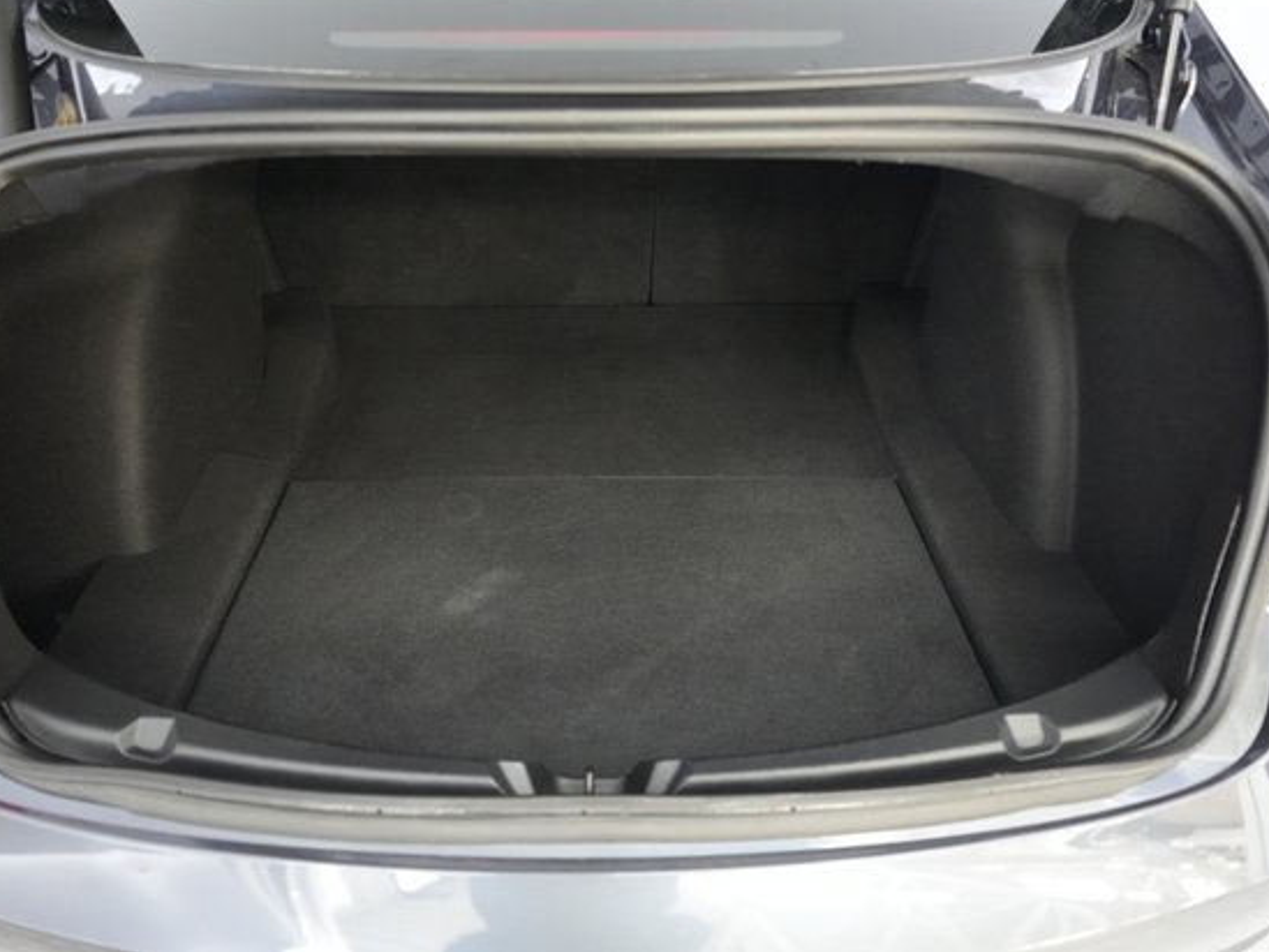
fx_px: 1027
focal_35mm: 28
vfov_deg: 49.8
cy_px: 462
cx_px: 601
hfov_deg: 63.4
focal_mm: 25
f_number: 2.8
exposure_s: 1/160
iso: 10000
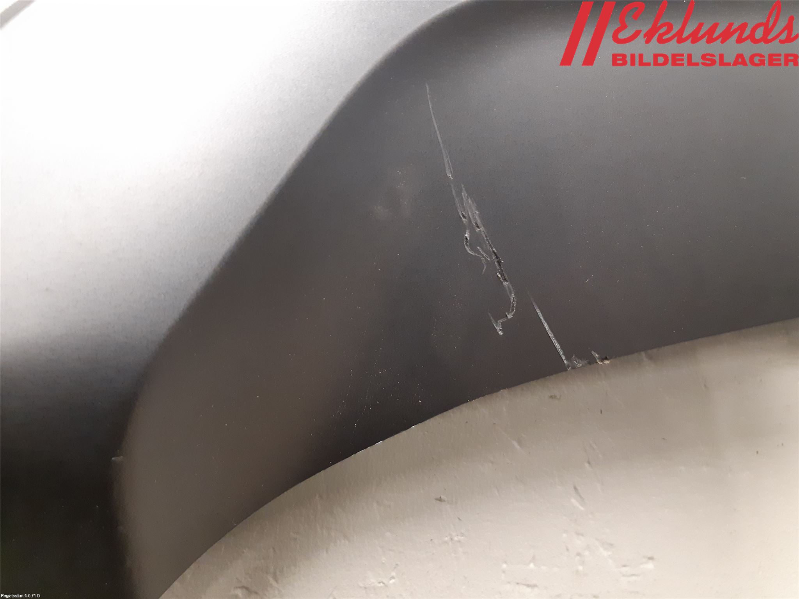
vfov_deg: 53.1
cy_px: 300
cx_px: 400
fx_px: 600
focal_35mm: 26
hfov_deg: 67.3
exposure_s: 1/25
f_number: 1.7
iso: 400
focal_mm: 3.93
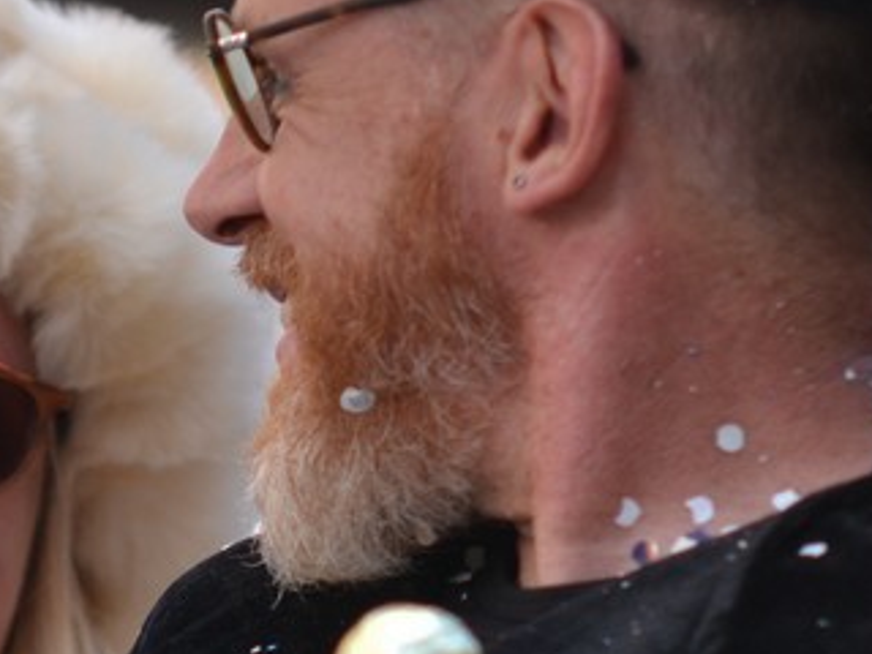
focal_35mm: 624
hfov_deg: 3.2
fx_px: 15707
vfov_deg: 2.4
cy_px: 421
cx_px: 341
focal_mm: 135
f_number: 2.8
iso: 100
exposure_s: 1/500
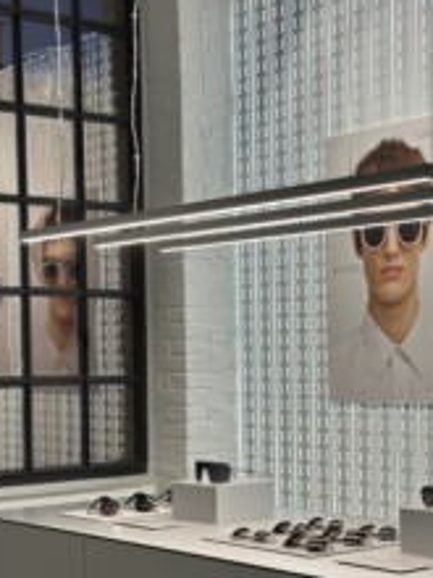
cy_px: 390
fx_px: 1284
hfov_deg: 19.1
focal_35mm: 77
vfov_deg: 25.2
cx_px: 266
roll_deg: +0.5
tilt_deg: -2.1
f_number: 1.78
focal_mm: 6.86
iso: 50
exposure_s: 1/109
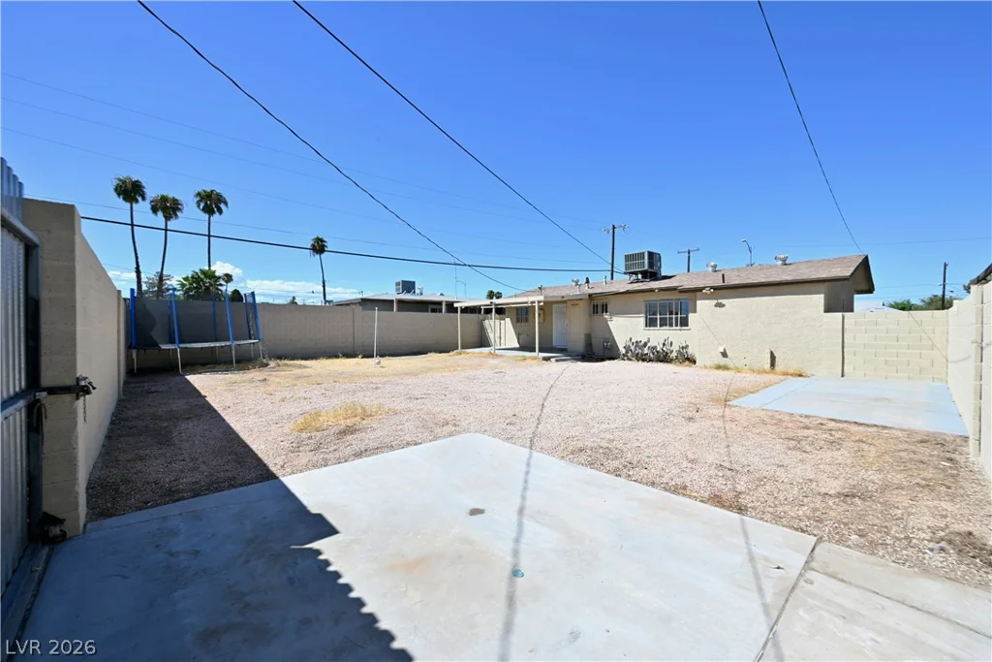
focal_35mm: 14
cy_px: 331
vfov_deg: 81.2
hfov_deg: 104.2
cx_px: 496
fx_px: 386
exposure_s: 1/60
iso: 100
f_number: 14
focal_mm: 14
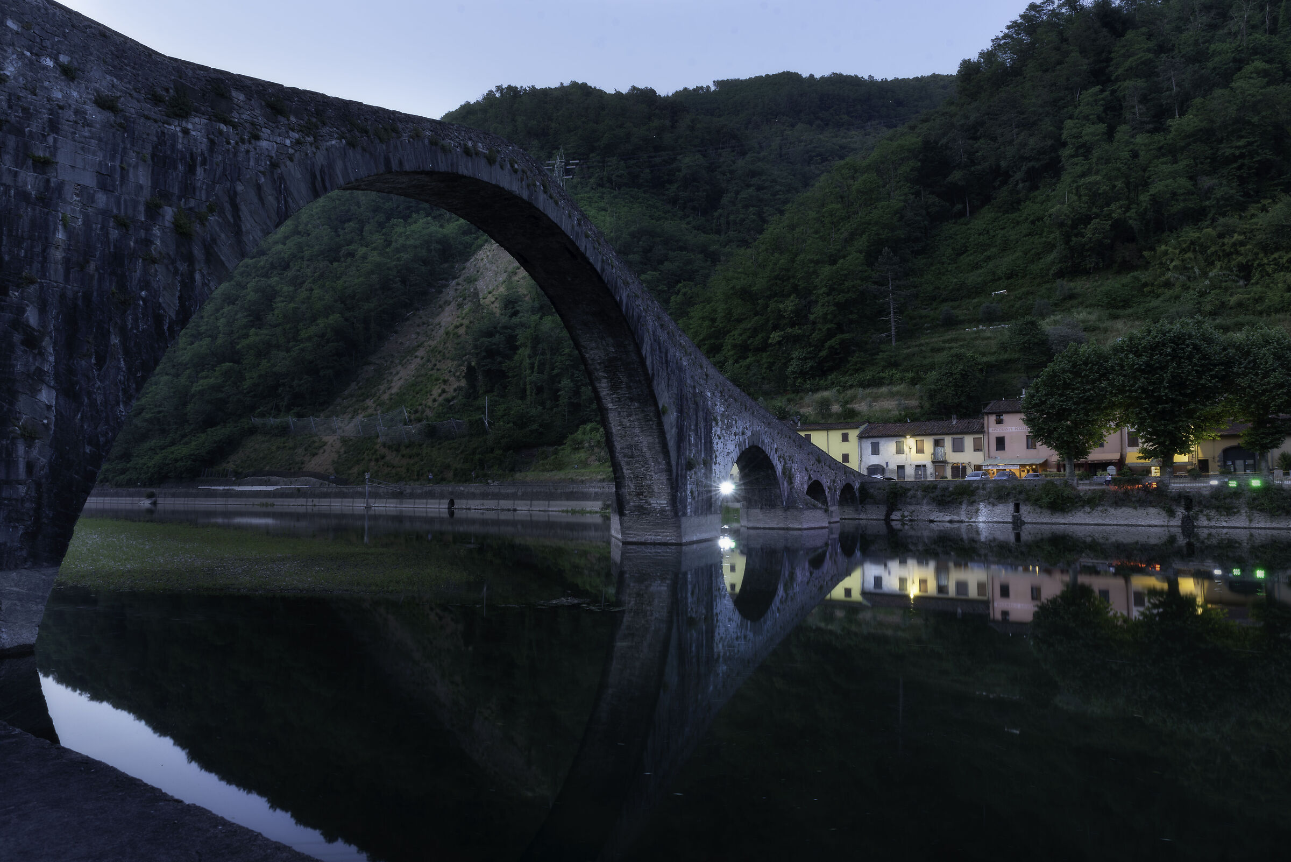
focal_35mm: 24
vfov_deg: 53.2
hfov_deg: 73.7
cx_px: 646
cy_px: 431
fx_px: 861
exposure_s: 10
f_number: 13
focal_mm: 24
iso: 100
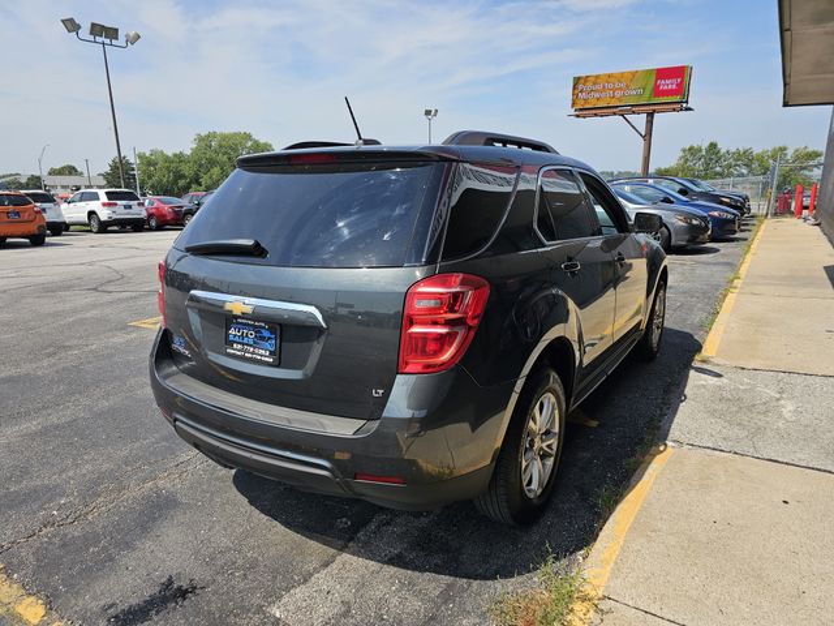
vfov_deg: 58.9
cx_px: 417
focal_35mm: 23
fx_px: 554
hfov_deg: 73.9
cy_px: 313
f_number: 1.7
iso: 10
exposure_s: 1/686
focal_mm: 6.3
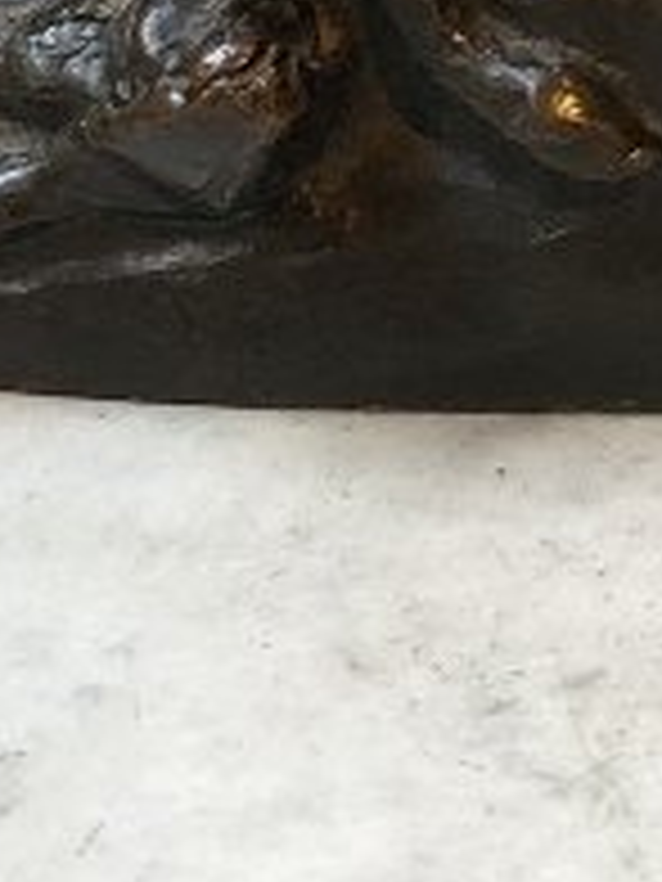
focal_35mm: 171
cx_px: 1189
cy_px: -432
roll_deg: -0.6
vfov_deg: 11.1
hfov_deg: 8.4
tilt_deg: -18.1
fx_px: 4360
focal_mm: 4
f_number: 1.8
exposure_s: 1/50
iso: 20
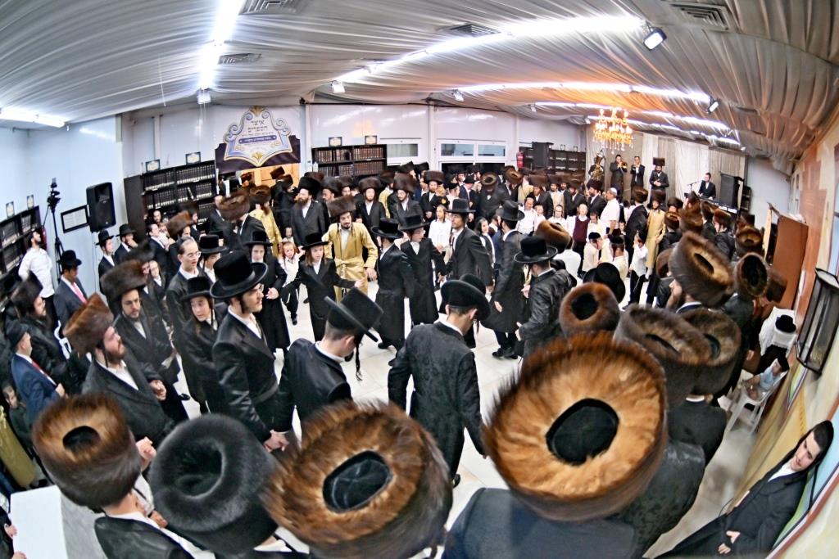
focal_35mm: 15
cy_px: 280
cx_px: 420
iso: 800
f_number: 2.8
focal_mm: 10.5
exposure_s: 1/250
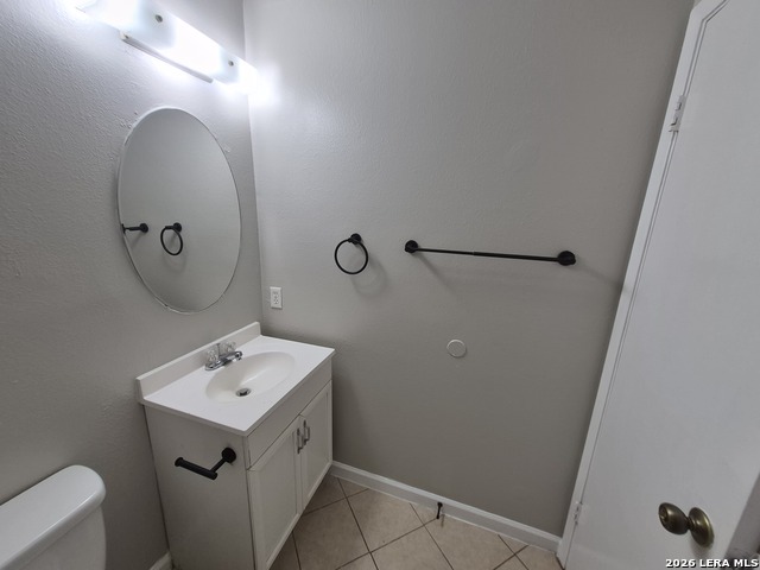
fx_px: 285
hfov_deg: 106.2
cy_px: 285
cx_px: 380
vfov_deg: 89.9
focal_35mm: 13
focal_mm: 1.74
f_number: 2.2
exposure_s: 1/60
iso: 64
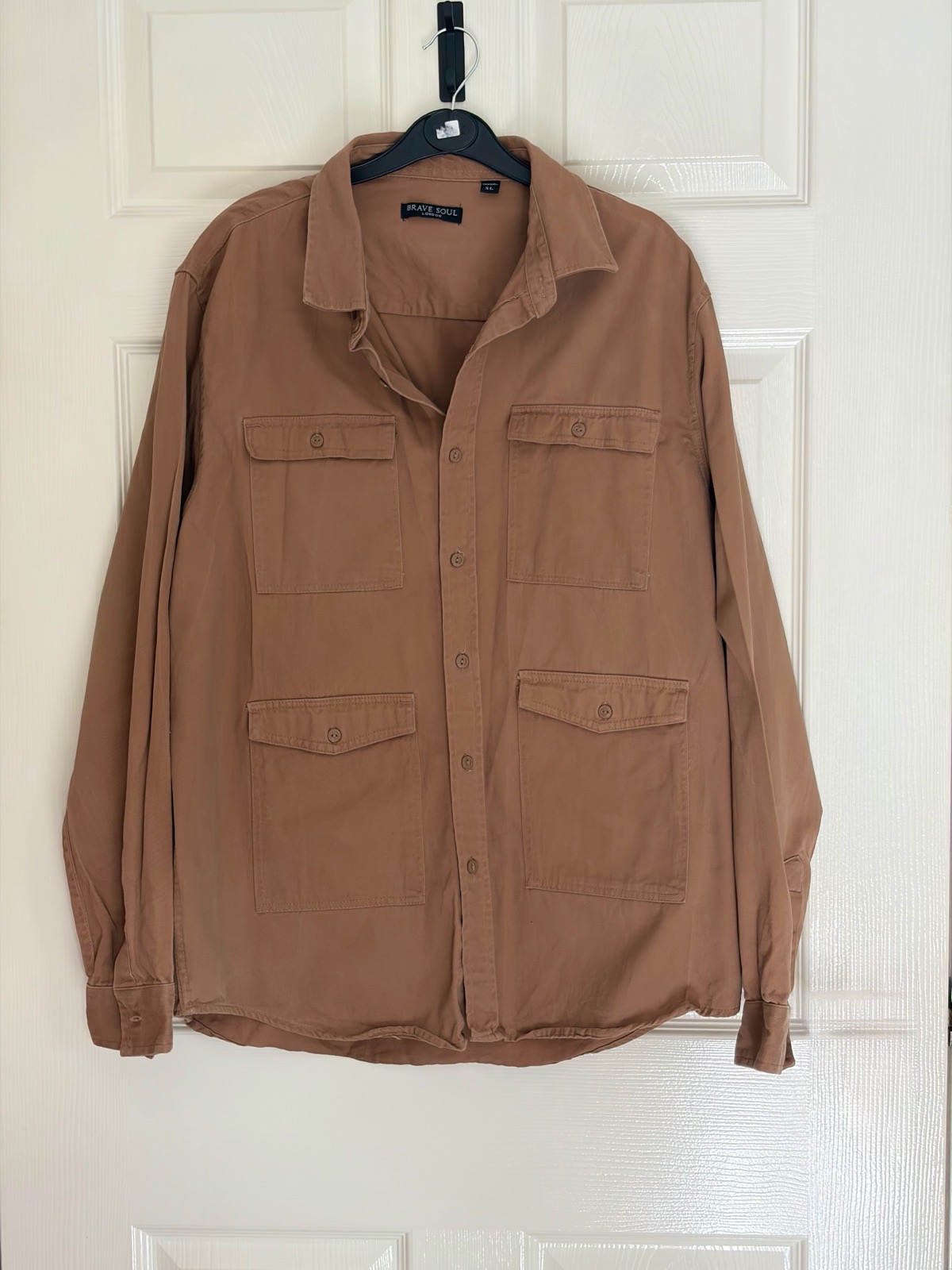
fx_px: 1907
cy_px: 635
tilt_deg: -5.0
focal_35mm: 52
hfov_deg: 28.0
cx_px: 476
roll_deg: +0.0
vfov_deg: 36.8
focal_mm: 5.96
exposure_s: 1/80
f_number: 1.6
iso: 50
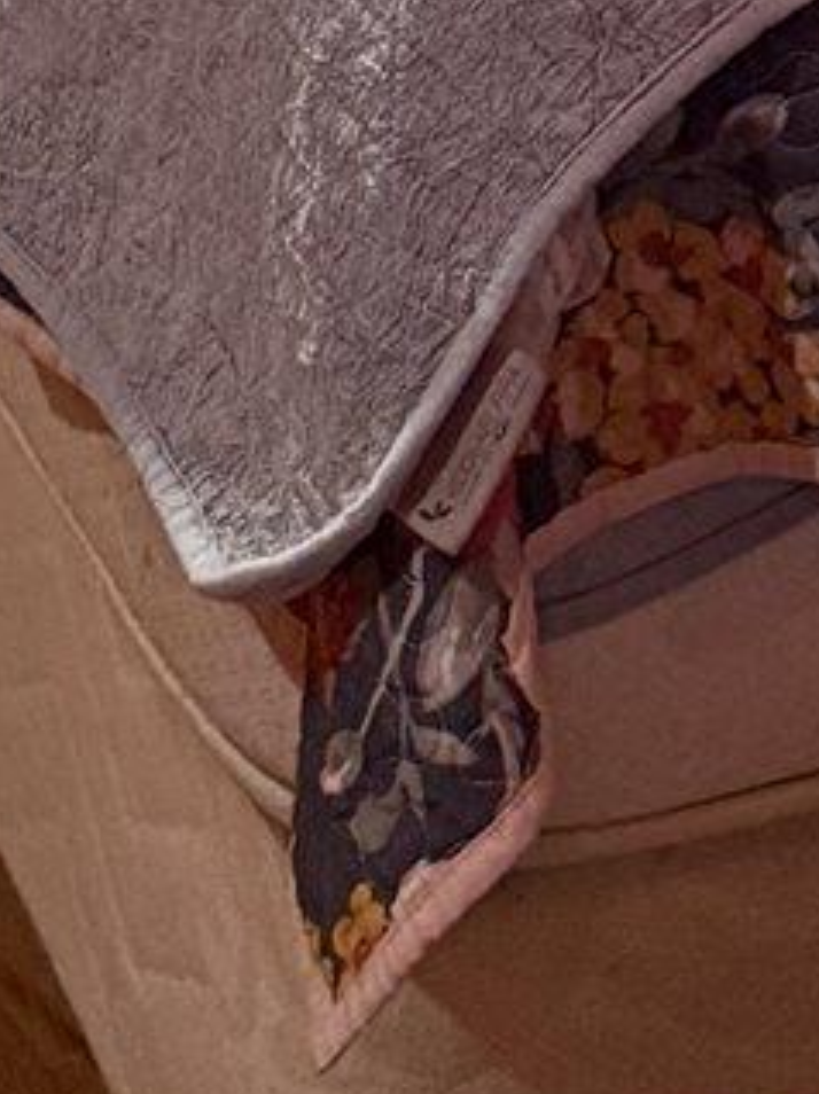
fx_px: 5496
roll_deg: -1.0
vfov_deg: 8.6
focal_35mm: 174
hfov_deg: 8.5
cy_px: -2601
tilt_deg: -6.2
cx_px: 127
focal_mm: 6.76
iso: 500
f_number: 1.78
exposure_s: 1/60
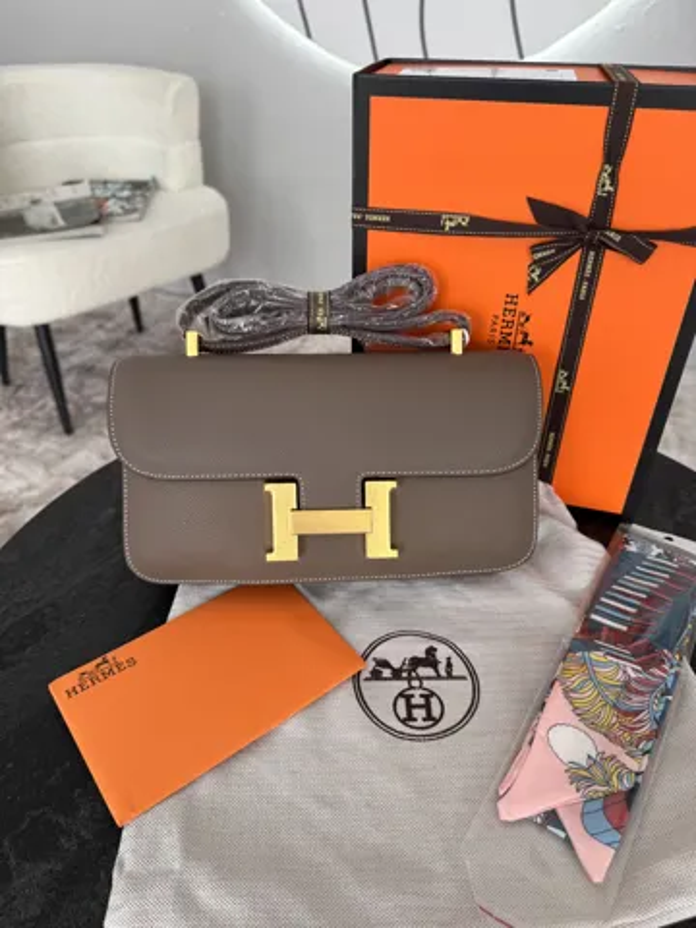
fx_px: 643
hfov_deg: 56.8
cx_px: 348
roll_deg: -0.4
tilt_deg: -35.2
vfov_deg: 71.6
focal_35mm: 24
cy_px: 464
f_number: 1.78
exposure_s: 1/121
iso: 125
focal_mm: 6.76
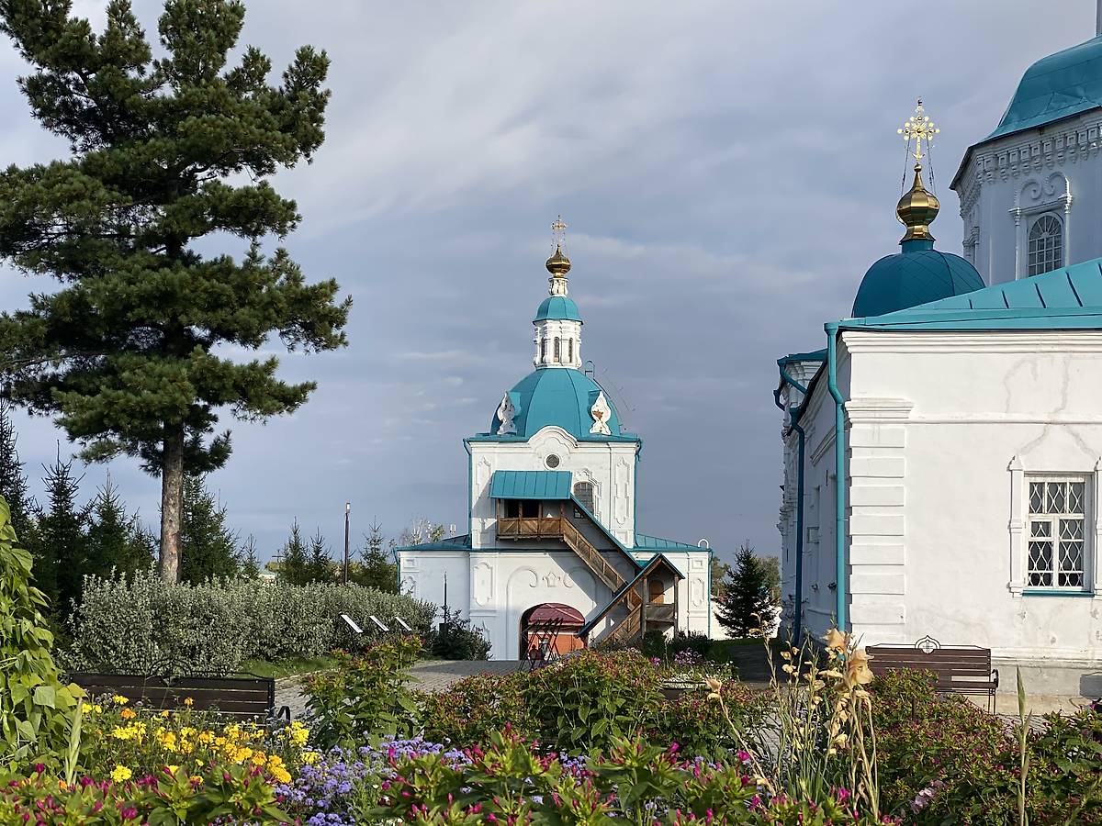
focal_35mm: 52
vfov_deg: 28.0
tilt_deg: +4.8
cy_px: 413
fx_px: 1655
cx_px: 551
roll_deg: -0.8
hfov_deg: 36.8
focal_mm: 6
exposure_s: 1/1845
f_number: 2
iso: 20
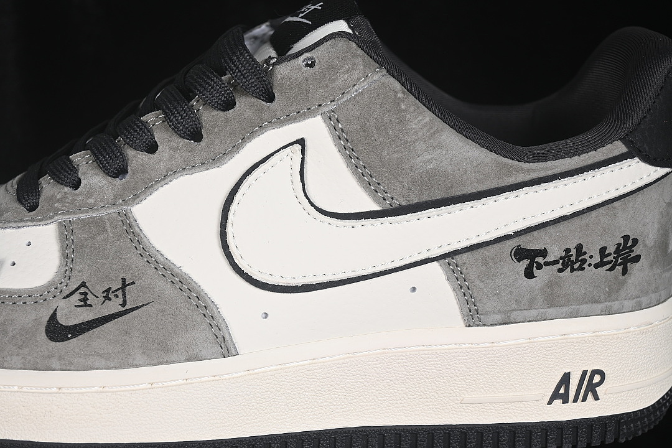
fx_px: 1400
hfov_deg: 27.0
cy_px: 224
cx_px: 336
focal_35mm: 75
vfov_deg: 18.2
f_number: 7.1
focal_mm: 50
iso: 160
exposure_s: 1/60
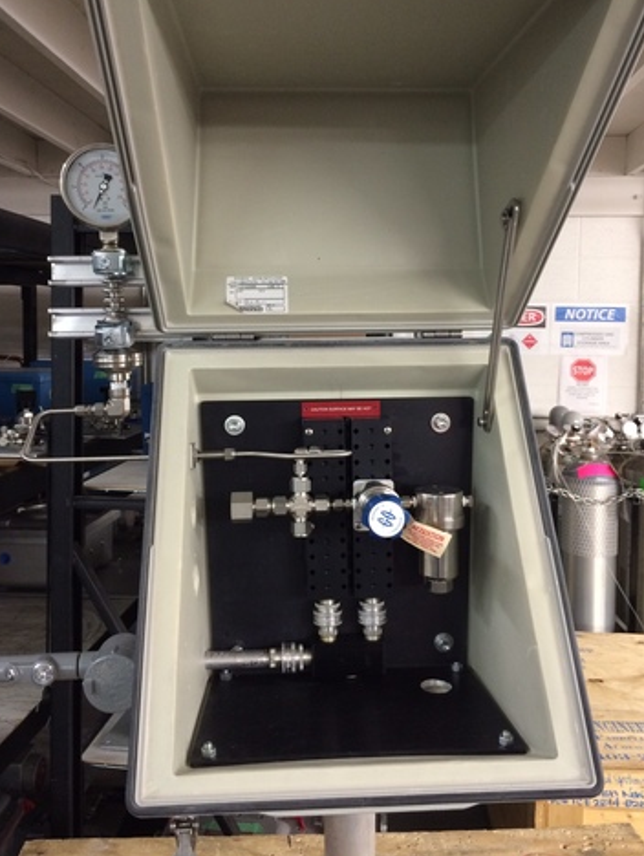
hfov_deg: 43.0
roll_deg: -0.7
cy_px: 374
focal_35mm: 33
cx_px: 307
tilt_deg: -3.7
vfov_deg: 55.1
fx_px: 817
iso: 160
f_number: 2.2
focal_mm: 4.15
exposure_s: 1/30
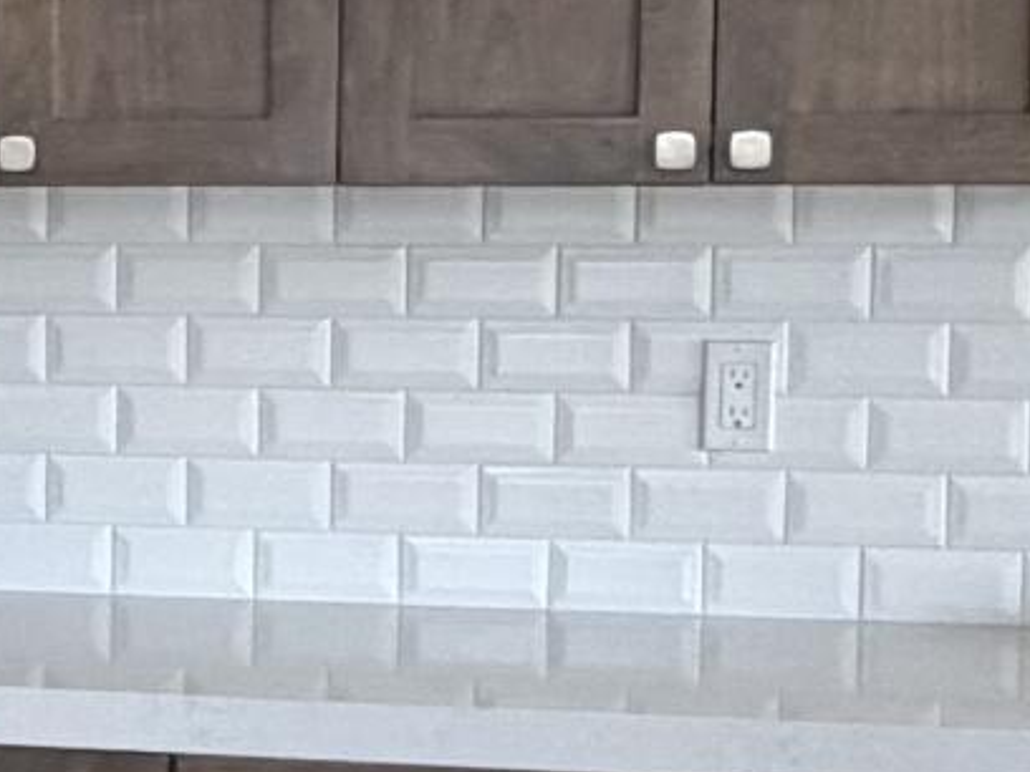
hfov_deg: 18.0
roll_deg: +0.1
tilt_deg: -3.8
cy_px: 436
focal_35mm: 103
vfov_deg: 14.4
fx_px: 3065
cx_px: -247
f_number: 2.2
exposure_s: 1/121
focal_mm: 2.22
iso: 200
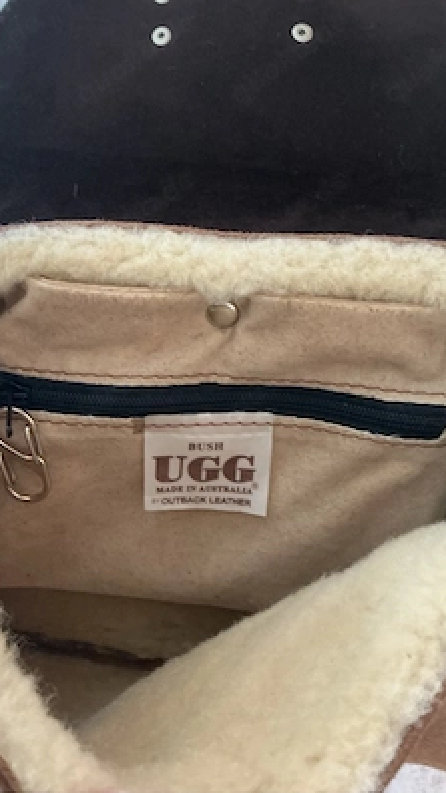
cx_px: 179
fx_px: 673
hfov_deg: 36.5
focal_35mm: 32
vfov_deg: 61.0
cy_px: 393
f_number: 1.8
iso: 320
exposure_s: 1/25
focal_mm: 3
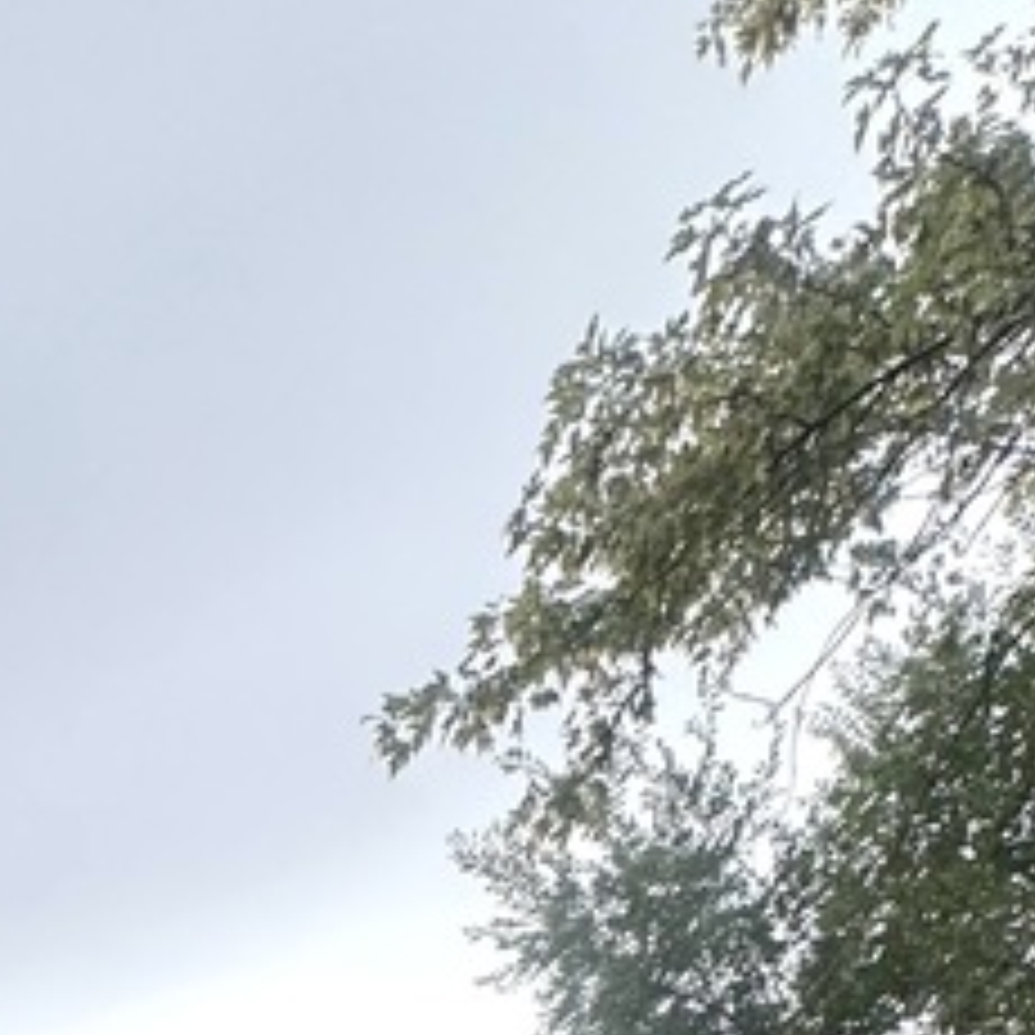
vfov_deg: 18.1
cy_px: 2138
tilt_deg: +2.0
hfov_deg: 25.3
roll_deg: +1.1
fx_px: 1962
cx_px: -328
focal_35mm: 58
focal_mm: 2.22
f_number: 2.2
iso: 50
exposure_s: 1/707
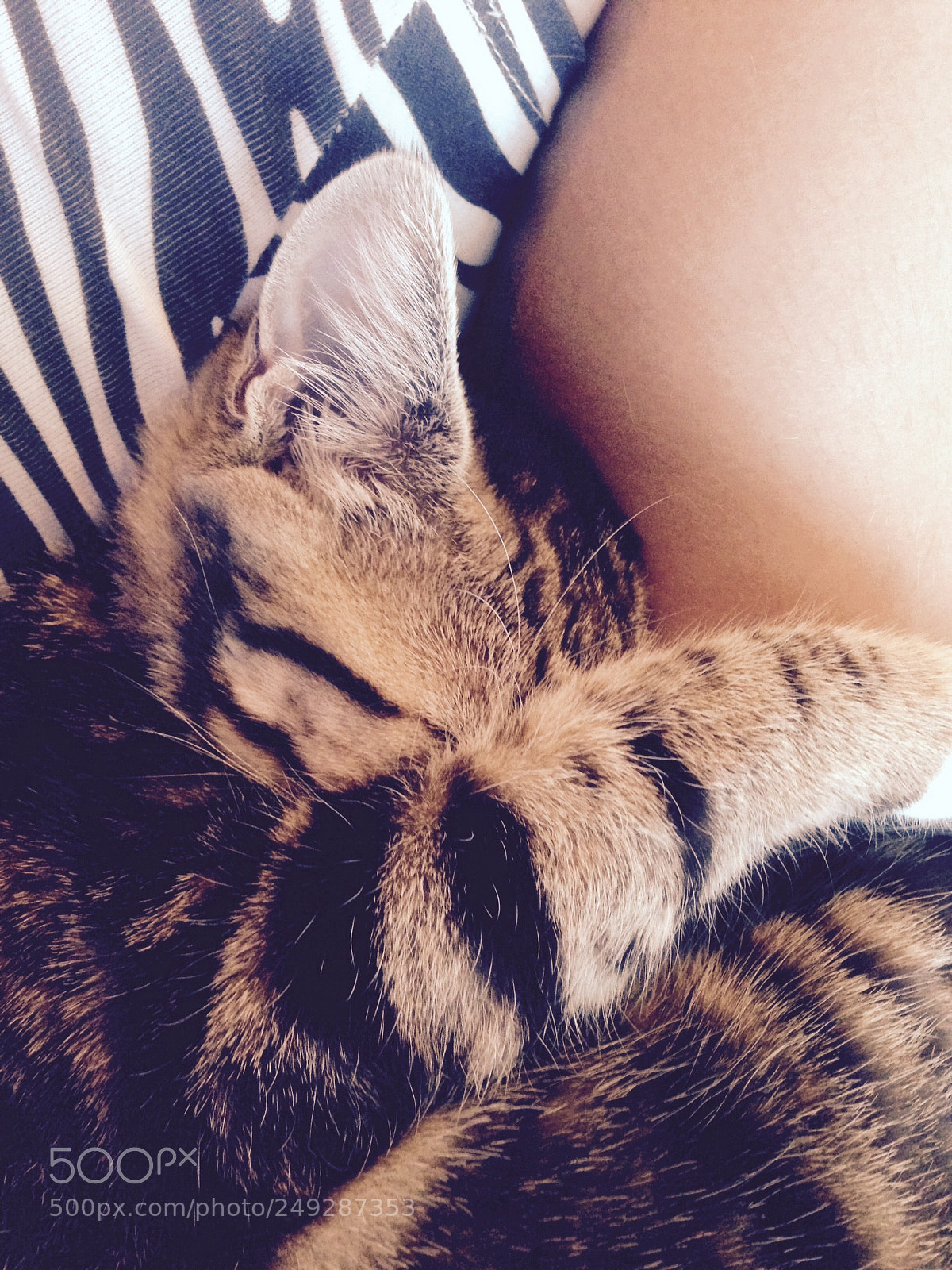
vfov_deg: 55.4
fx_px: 1210
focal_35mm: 33
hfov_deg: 42.9
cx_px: 476
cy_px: 635
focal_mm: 4.12
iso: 400
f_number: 2.4
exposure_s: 1/20
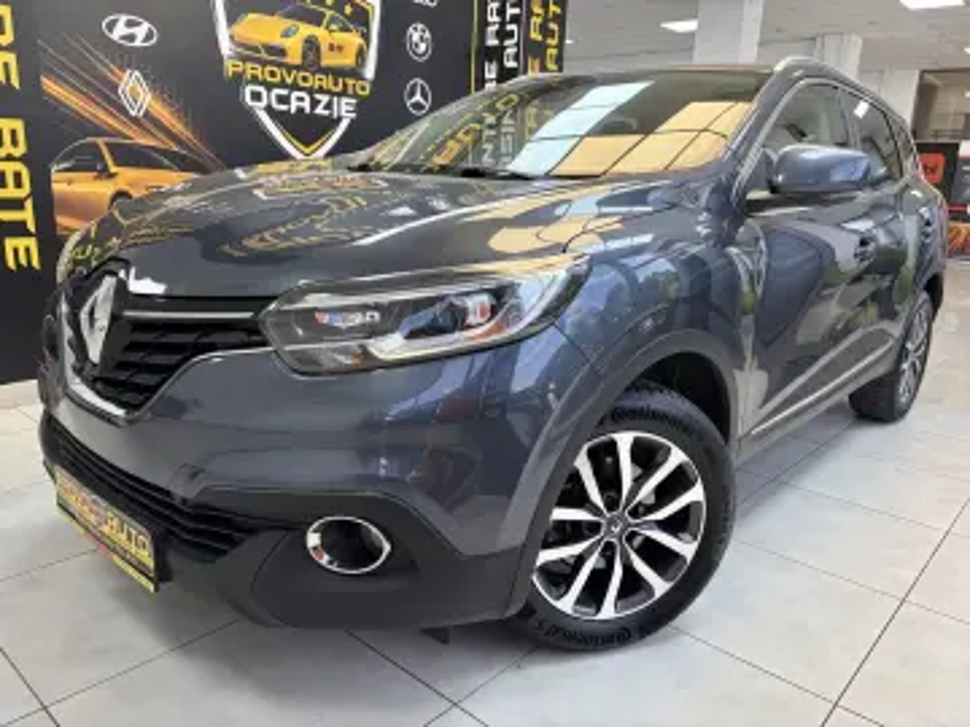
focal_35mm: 26
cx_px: 485
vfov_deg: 53.1
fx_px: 729
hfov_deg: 67.3
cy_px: 364
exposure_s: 1/150
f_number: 1.6
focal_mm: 5.96
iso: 125
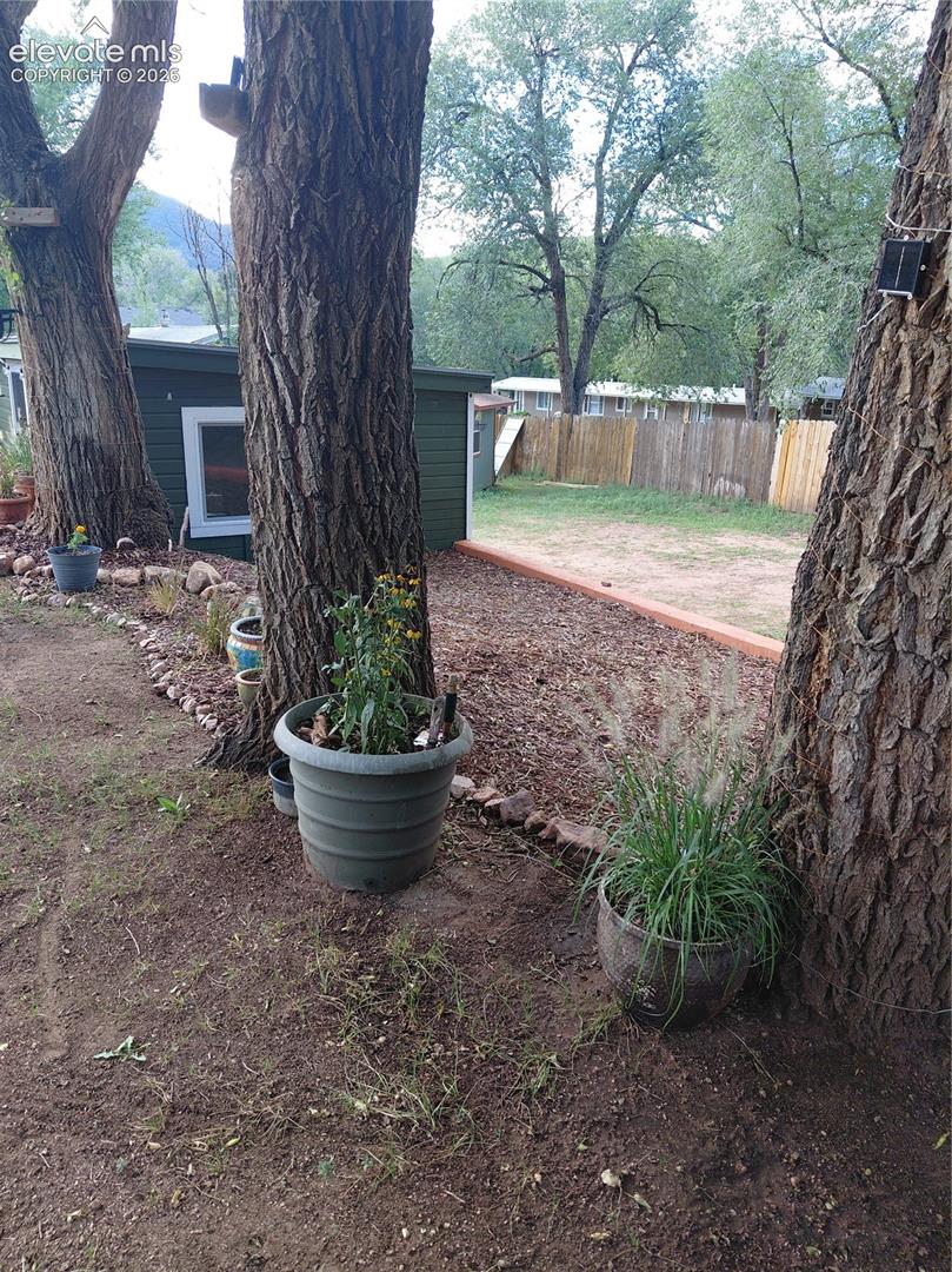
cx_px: 476
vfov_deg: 69.4
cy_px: 636
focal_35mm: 25
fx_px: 917
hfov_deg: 54.8
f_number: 1.8
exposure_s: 1/128
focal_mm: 4.69
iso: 50
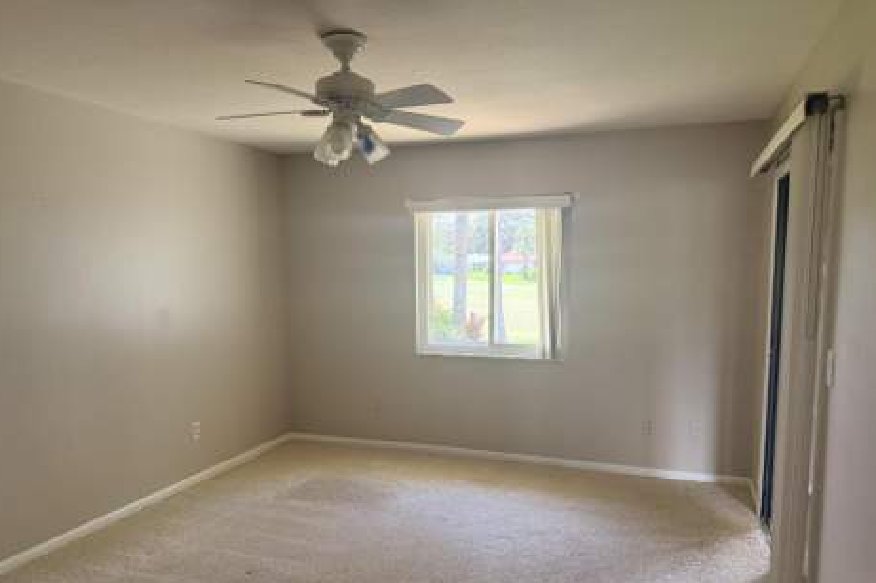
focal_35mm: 26
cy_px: 336
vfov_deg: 49.3
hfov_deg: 69.4
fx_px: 632
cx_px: 443
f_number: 1.78
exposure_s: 1/218
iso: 200
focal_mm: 6.76
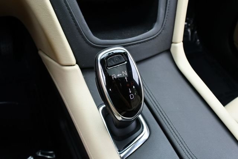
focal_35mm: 36
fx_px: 238
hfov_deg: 53.1
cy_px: 80
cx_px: 119
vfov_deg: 36.9
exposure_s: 1/250
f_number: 5.6
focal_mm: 18
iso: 400
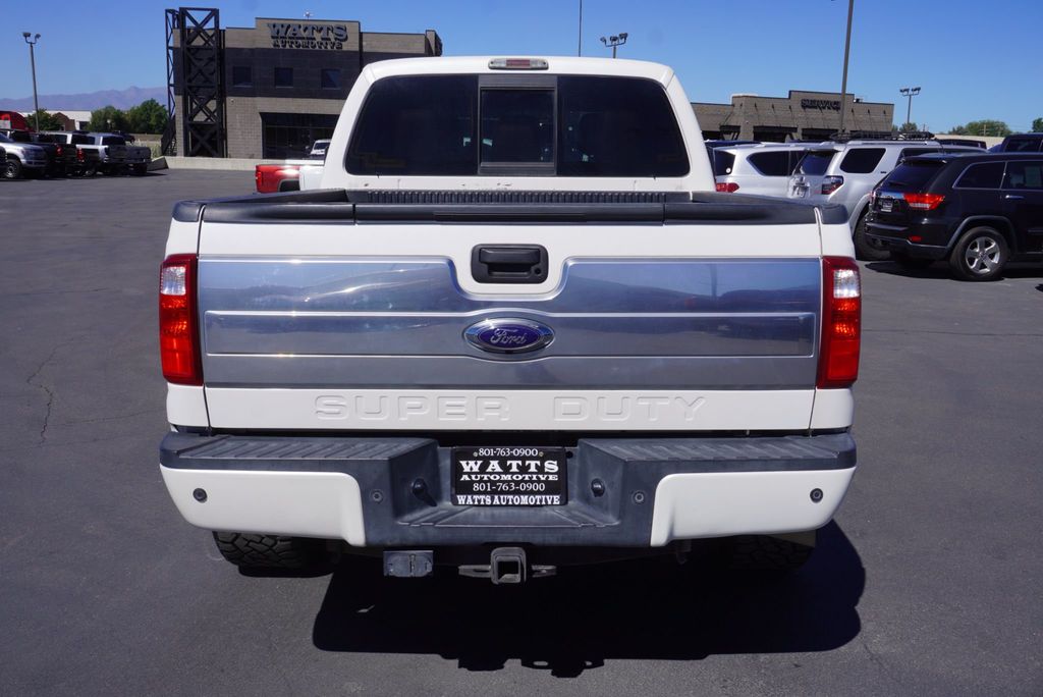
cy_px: 348
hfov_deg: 57.2
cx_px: 522
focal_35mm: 33
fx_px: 957
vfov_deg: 40.0
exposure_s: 1/320
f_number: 10
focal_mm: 22
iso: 100
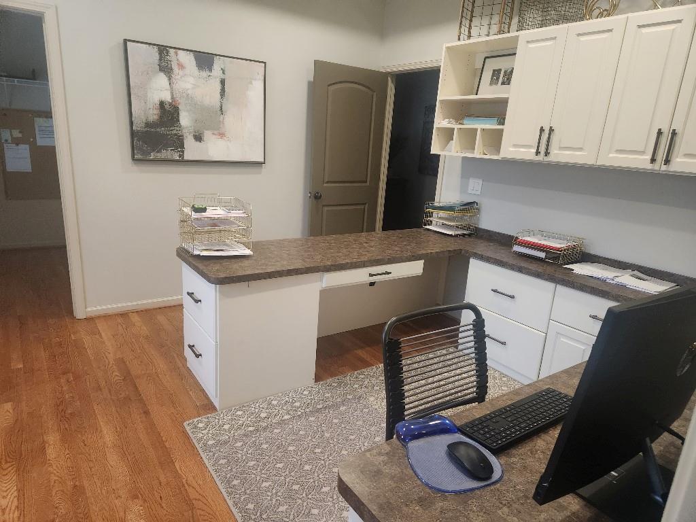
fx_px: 462
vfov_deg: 58.9
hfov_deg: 73.9
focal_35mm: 23
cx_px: 348
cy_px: 261
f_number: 1.8
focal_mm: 5.4
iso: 640
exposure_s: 1/60
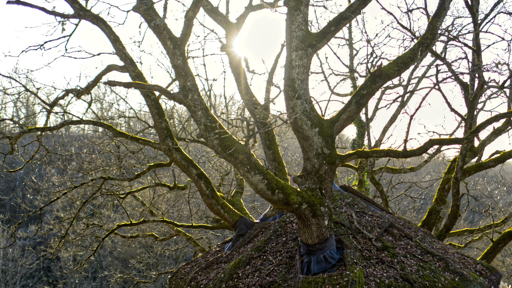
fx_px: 652
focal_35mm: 48
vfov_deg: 24.9
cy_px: 170
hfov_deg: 42.5
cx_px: 325
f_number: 2
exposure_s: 1/500
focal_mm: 23
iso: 80
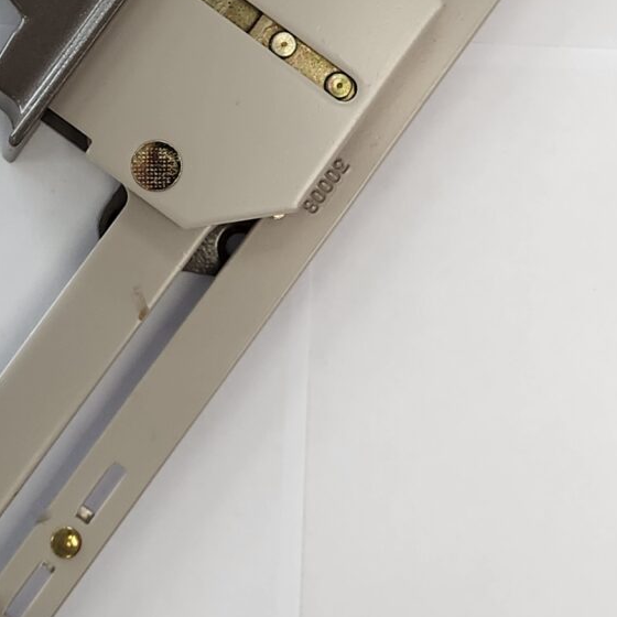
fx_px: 1875
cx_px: 245
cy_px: 77
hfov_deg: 18.7
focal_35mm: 93
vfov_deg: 18.4
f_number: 1.8
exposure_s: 1/180
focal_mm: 5.4
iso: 125
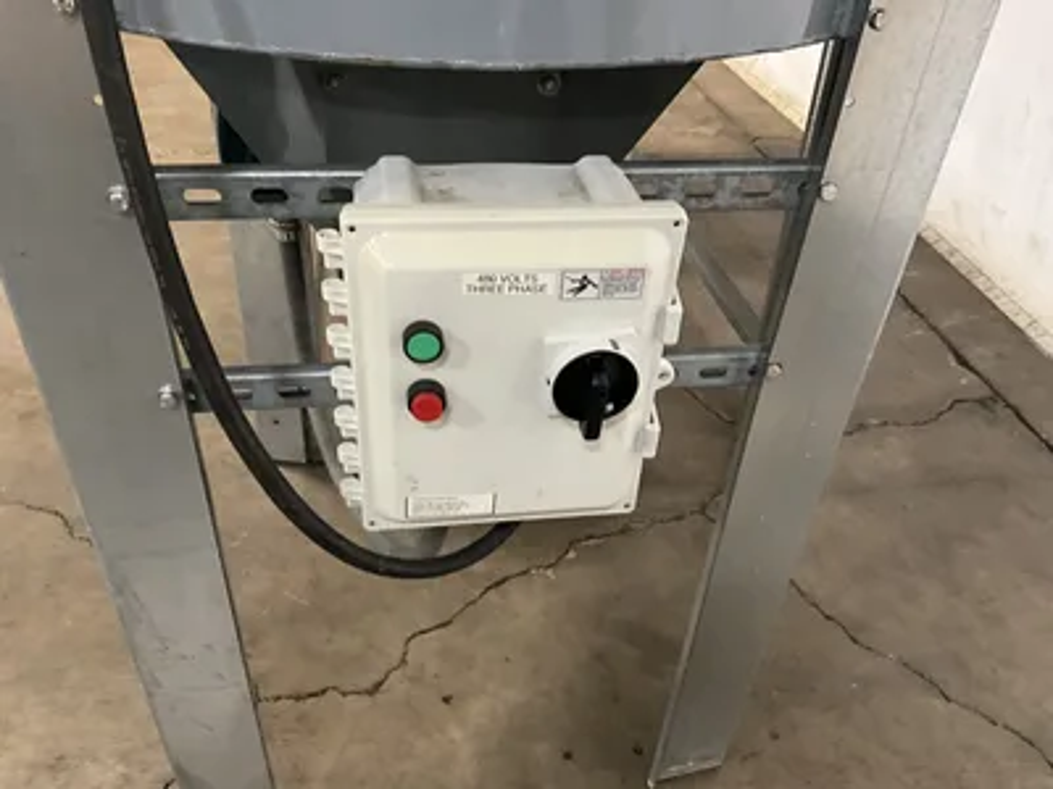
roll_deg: -3.8
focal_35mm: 29
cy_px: 394
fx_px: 882
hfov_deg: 61.7
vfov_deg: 48.2
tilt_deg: -35.4
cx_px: 526
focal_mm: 3
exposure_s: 1/30
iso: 320
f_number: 1.8
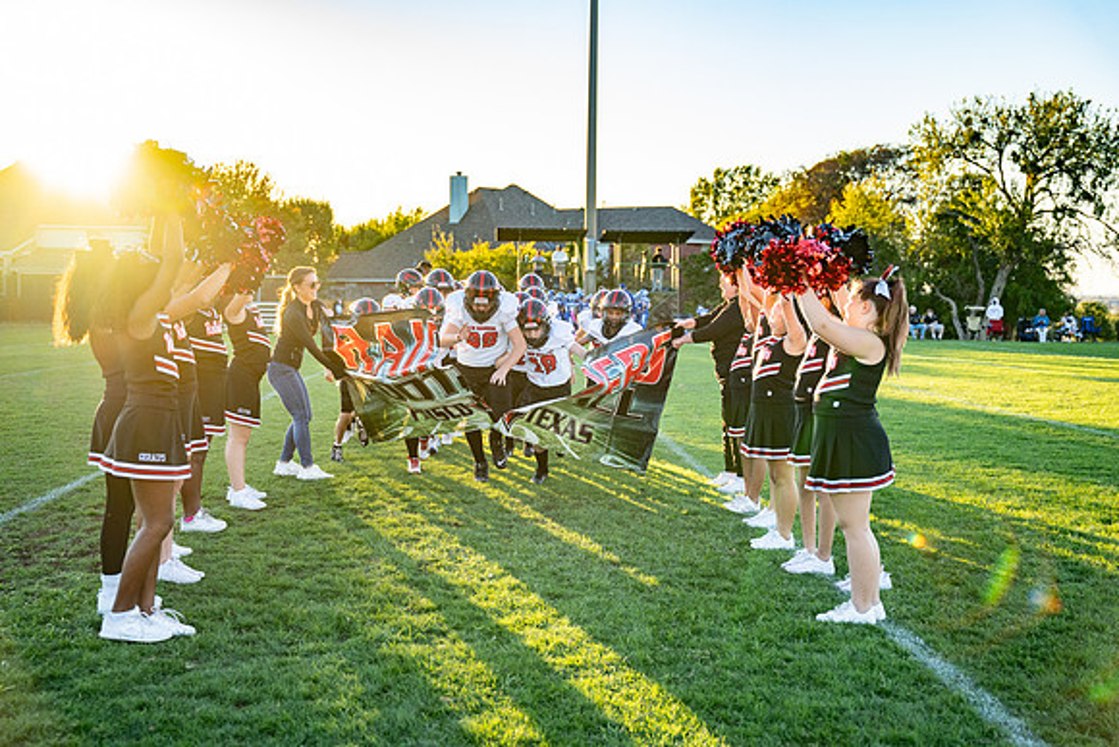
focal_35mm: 44
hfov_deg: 44.2
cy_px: 361
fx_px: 1376
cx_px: 534
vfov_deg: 30.4
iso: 320
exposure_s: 1/1000
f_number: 2.8
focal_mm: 42
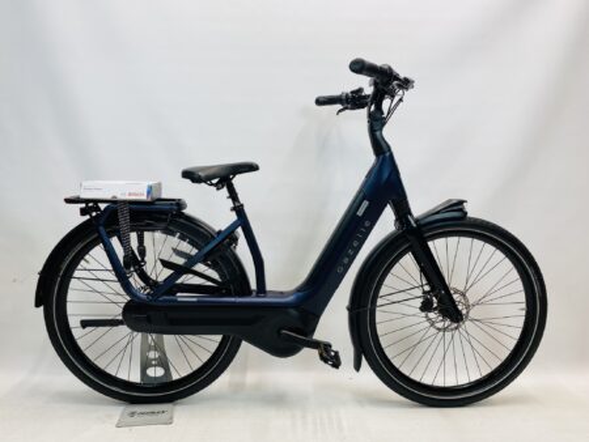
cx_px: 294
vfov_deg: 53.1
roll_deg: -0.7
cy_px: 221
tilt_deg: -5.7
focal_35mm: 26
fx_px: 443
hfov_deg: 67.3
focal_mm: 4.25
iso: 50
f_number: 1.8
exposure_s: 1/100
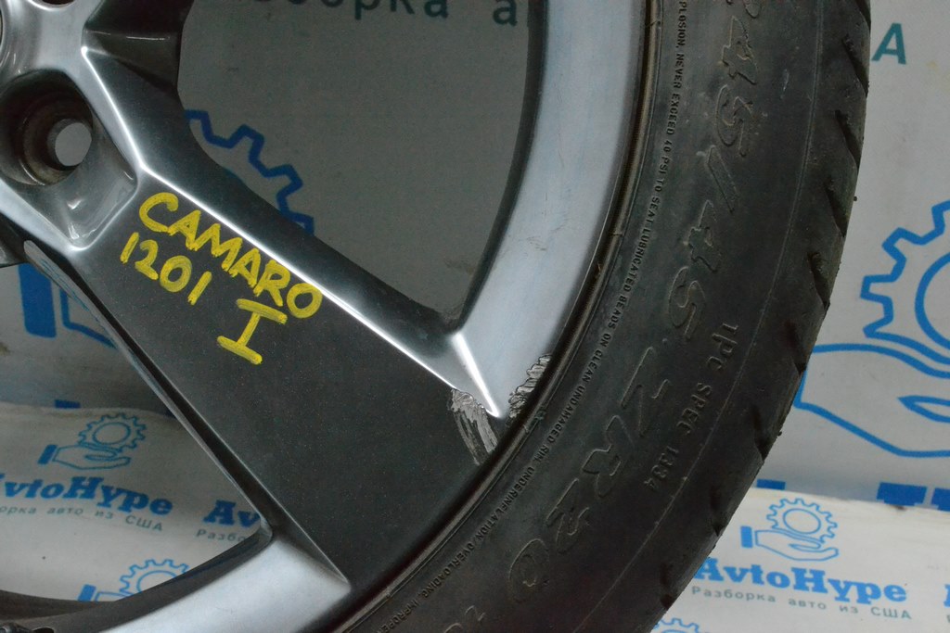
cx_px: 475
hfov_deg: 37.8
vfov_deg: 25.8
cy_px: 316
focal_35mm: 52
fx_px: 1386
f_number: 13
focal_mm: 35
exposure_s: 1/125
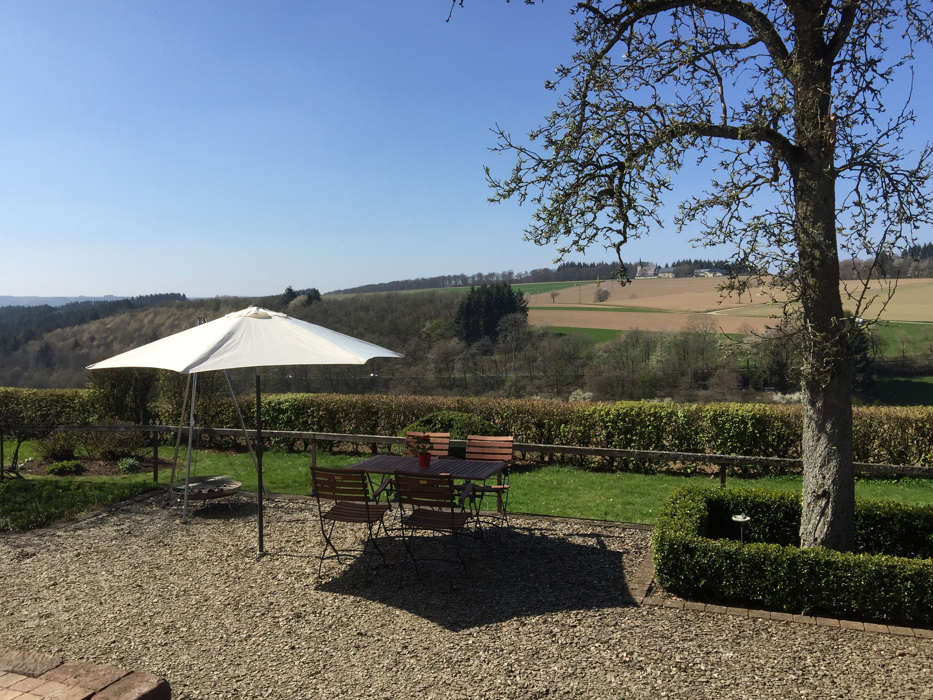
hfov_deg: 60.0
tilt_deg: -1.8
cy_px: 345
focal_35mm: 30
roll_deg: +0.2
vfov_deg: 46.8
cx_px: 453
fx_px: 809
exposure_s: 1/2475
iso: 32
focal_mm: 4.15
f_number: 2.2
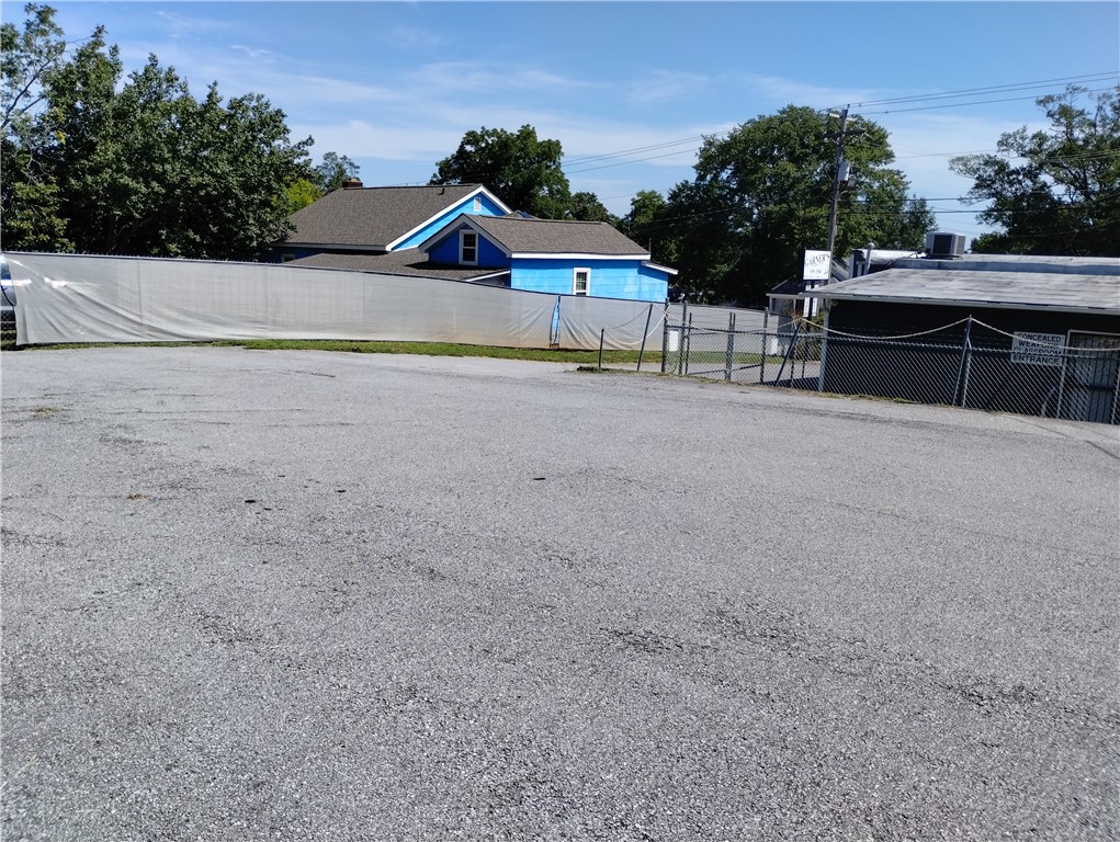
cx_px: 560
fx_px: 907
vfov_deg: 49.8
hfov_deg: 63.4
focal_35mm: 28
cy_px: 421
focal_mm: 4.27
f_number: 1.8
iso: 100
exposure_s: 1/699
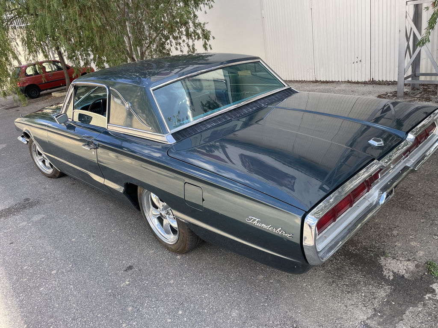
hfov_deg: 67.3
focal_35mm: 26
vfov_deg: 53.1
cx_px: 219
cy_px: 164
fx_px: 329
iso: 32
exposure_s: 1/518
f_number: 1.6
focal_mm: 4.2
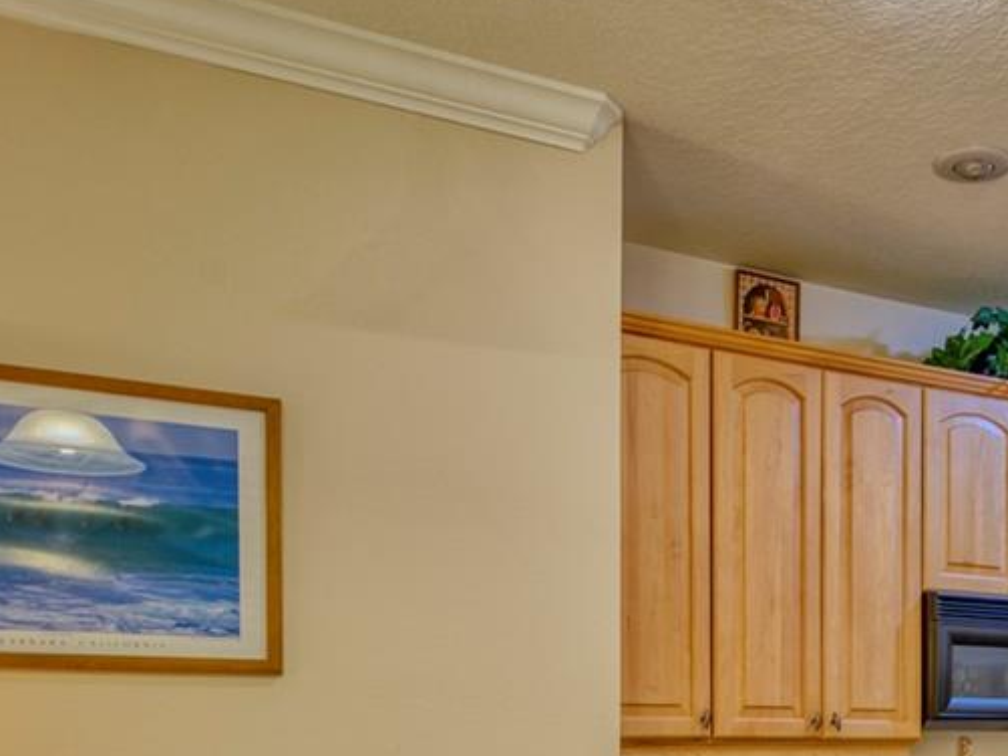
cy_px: 786
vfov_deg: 30.8
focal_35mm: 43
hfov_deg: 40.9
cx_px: 883
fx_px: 1252
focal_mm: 14
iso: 400
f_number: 9
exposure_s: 1/5
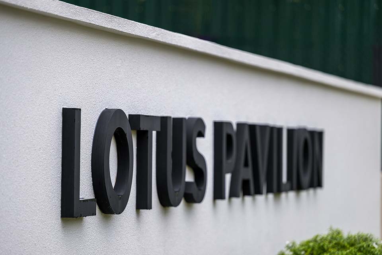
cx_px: 191
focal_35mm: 140
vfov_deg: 9.8
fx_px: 1485
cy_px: 128
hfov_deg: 14.7
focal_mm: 140
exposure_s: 1/3200
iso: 180
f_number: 2.8
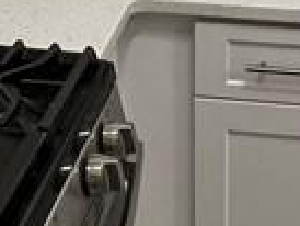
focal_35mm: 97
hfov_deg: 20.2
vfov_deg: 13.8
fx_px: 841
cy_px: -169
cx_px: 188
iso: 160
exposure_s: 1/60
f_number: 1.8
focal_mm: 1.57
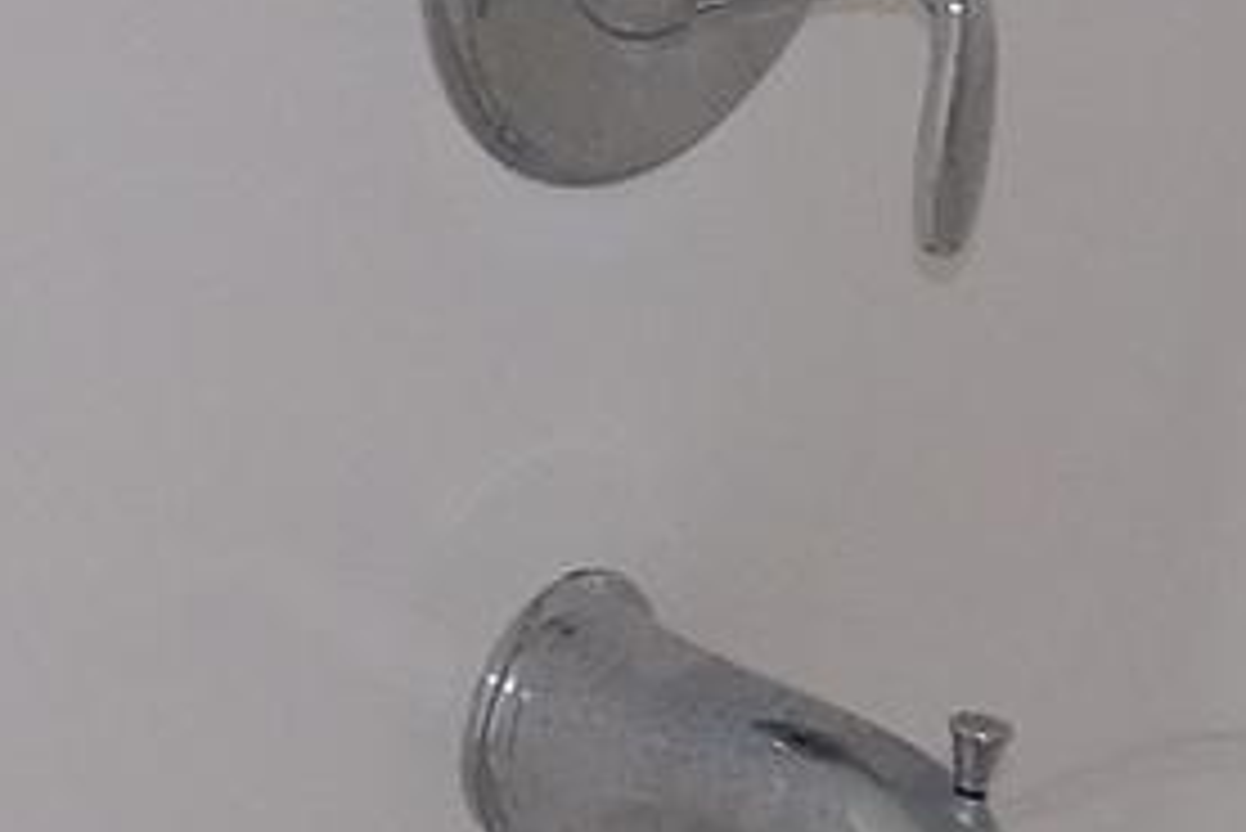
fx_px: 7445
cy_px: -126
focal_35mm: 215
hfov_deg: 9.2
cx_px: -886
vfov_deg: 6.4
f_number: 3.2
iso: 125
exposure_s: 1/40
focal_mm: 4.9
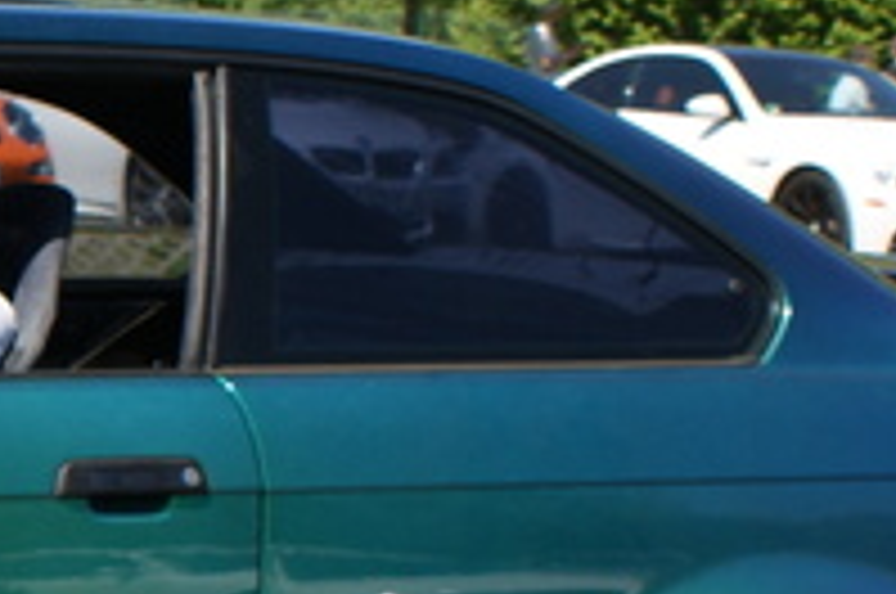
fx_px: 4224
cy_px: 479
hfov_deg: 11.4
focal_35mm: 170
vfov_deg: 8.0
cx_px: -576
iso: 100
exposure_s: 1/320
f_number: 5.6
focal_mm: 22
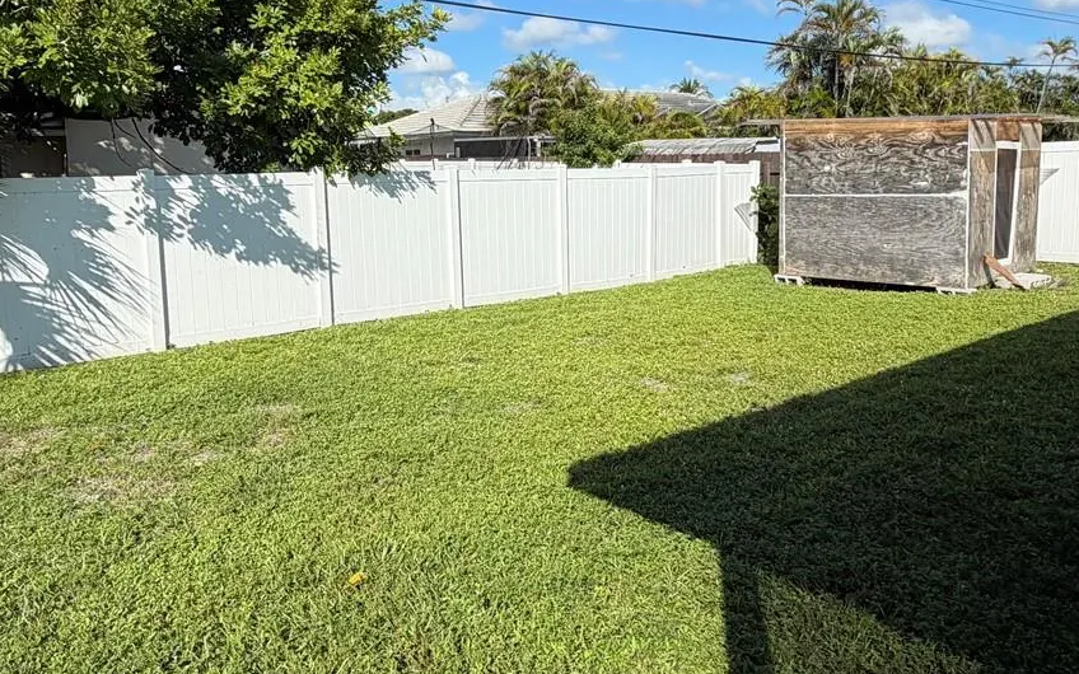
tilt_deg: -6.2
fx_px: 823
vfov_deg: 44.2
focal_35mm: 28
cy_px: 249
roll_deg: +1.8
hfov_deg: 66.4
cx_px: 510
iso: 20
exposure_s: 1/928
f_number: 2.2
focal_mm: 2.22
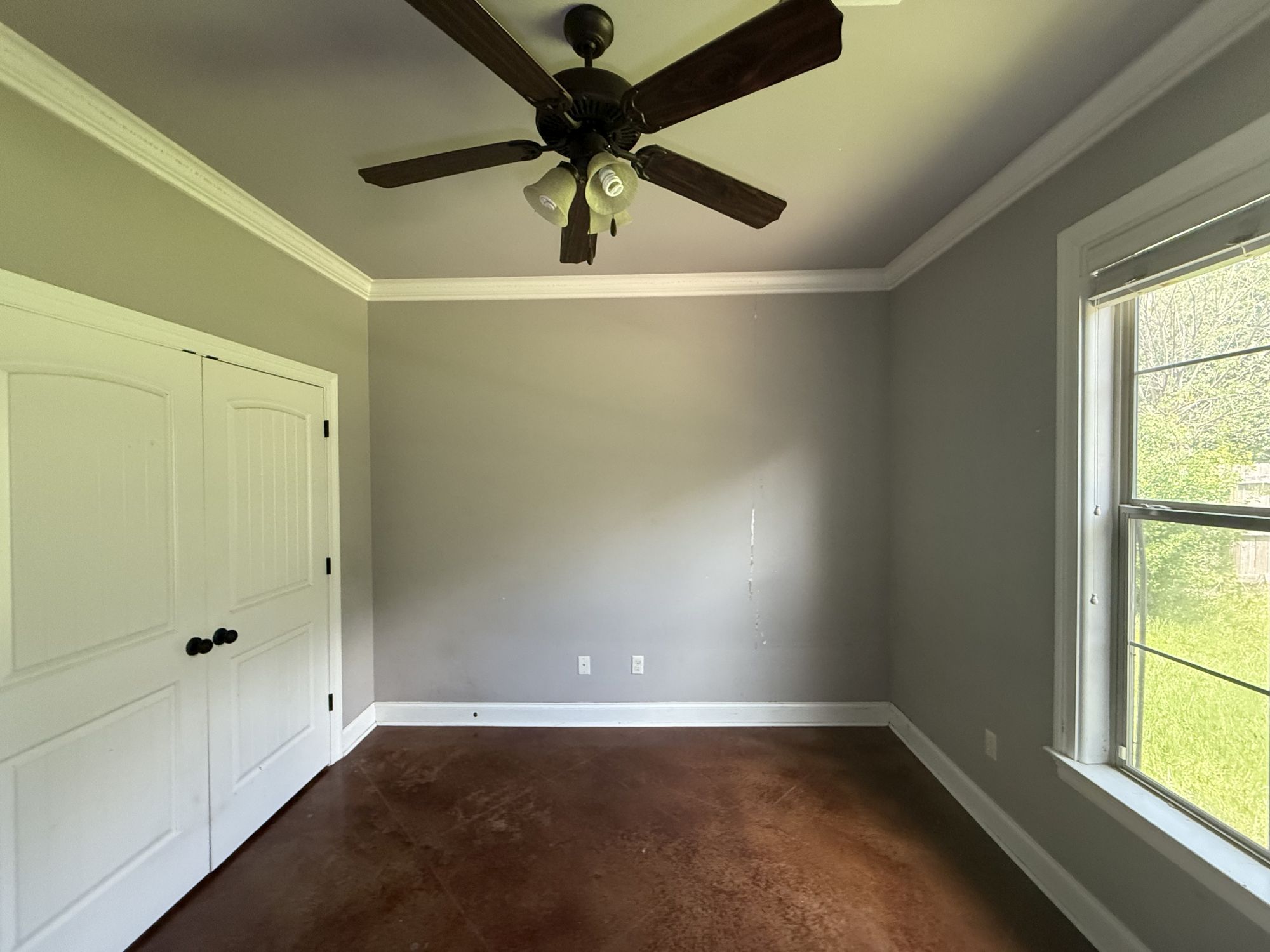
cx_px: 635
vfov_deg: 85.7
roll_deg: +0.7
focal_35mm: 14
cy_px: 476
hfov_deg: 102.1
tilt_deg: +2.7
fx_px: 514
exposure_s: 1/81
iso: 400
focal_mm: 2.22
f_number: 2.2
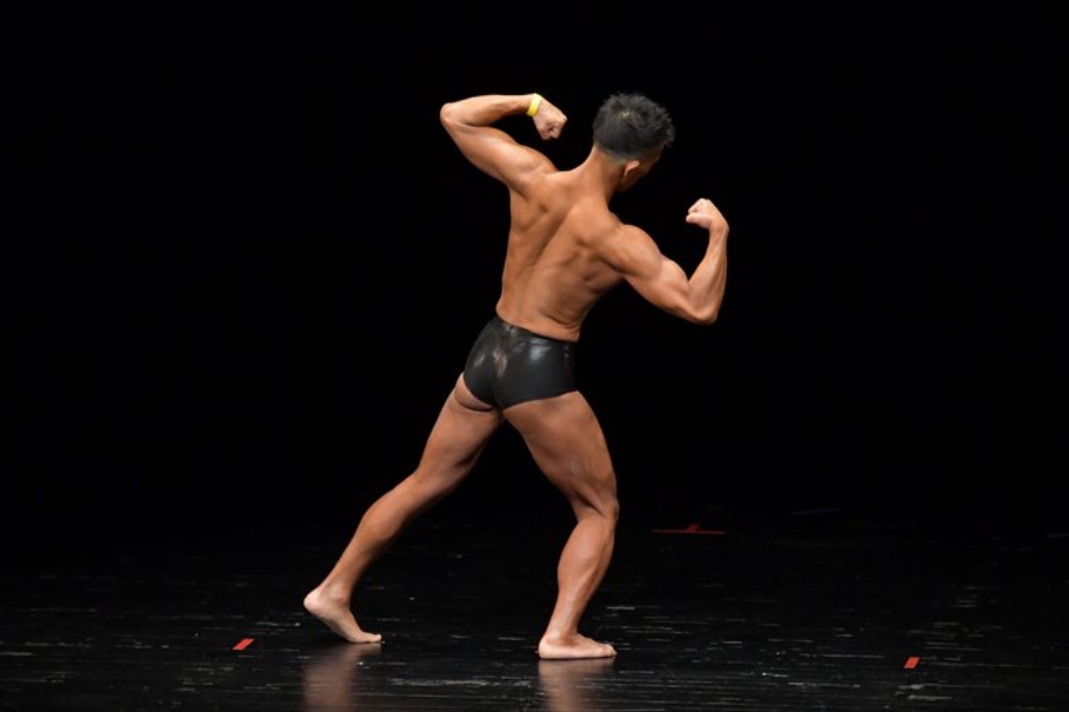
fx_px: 8904
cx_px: 534
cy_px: 356
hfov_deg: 6.9
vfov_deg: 4.6
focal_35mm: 300
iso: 3200
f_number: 5.6
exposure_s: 1/400
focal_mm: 200
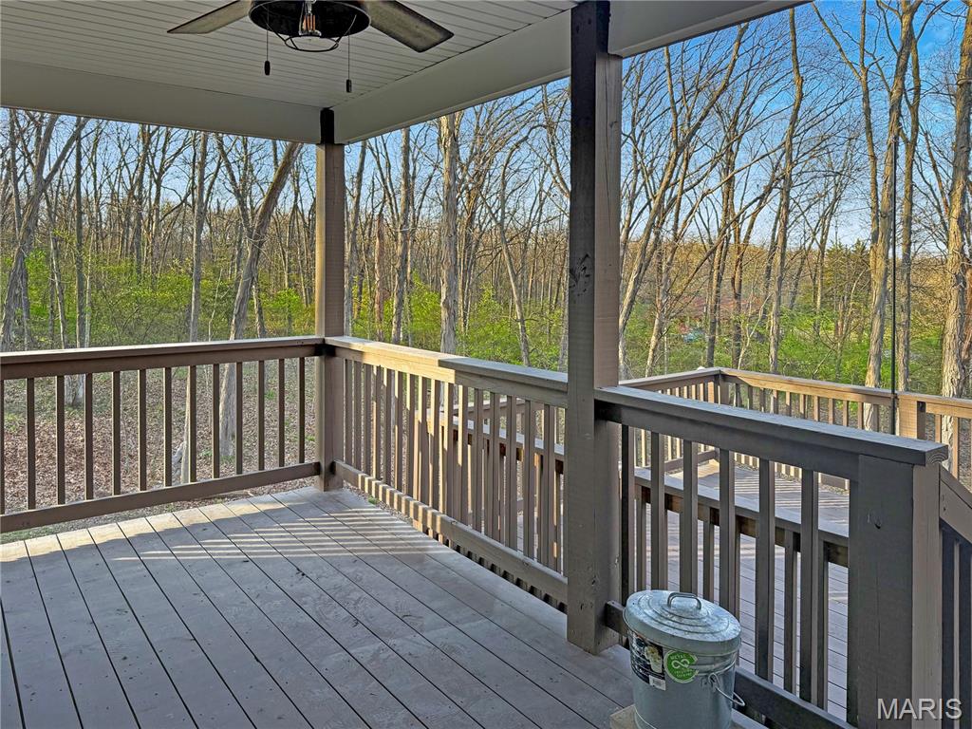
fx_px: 674
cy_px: 364
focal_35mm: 24
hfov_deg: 71.6
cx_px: 486
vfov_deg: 56.8
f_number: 1.78
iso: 100
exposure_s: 1/484
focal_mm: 6.76
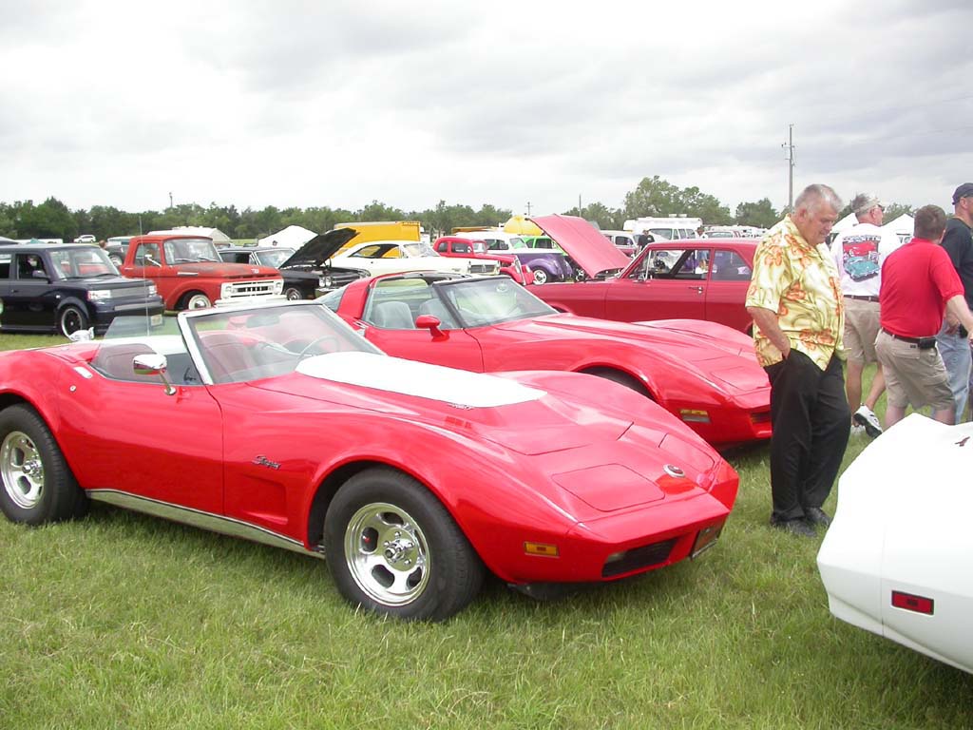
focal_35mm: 38
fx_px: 1068
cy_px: 365
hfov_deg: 49.0
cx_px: 486
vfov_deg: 37.7
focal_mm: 7.85
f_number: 2.6
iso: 100
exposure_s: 1/1000
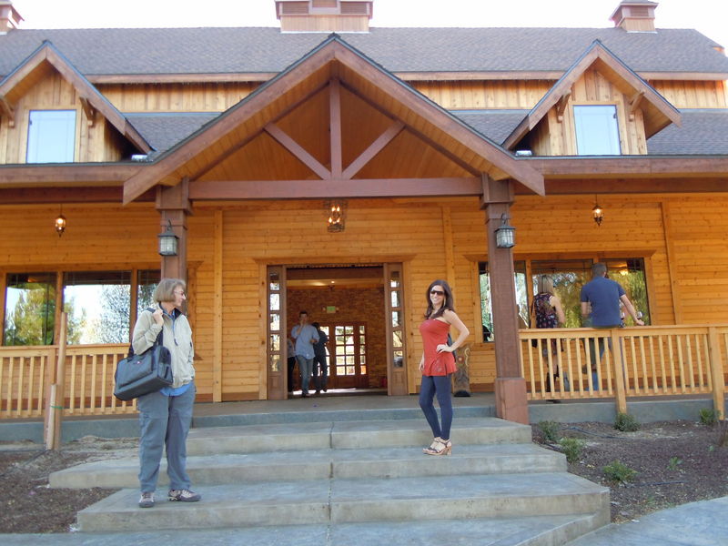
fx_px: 631
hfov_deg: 60.0
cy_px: 273
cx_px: 364
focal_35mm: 30
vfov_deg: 46.8
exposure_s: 1/60
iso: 200
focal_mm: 5.4
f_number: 3.5
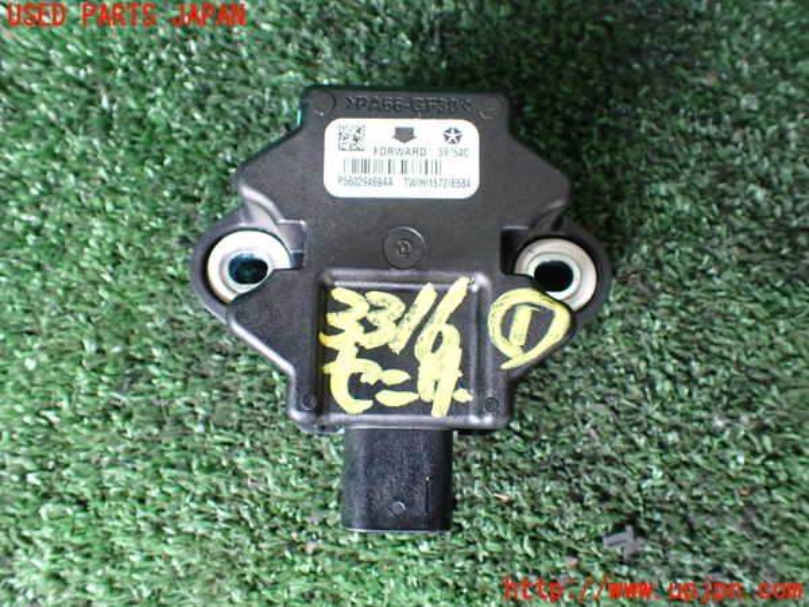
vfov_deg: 46.8
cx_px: 404
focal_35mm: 30
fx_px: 701
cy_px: 304
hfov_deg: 60.0
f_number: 2.3
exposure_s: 1/125
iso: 800
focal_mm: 5.4
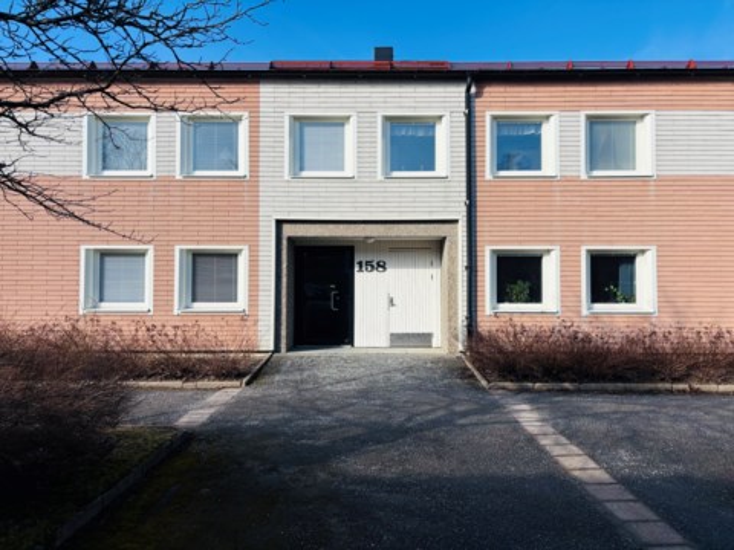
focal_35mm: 26
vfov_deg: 53.1
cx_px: 367
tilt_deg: +1.7
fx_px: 551
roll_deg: -0.4
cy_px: 275
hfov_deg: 67.3
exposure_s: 1/4082
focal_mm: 5.96
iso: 50
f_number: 1.6
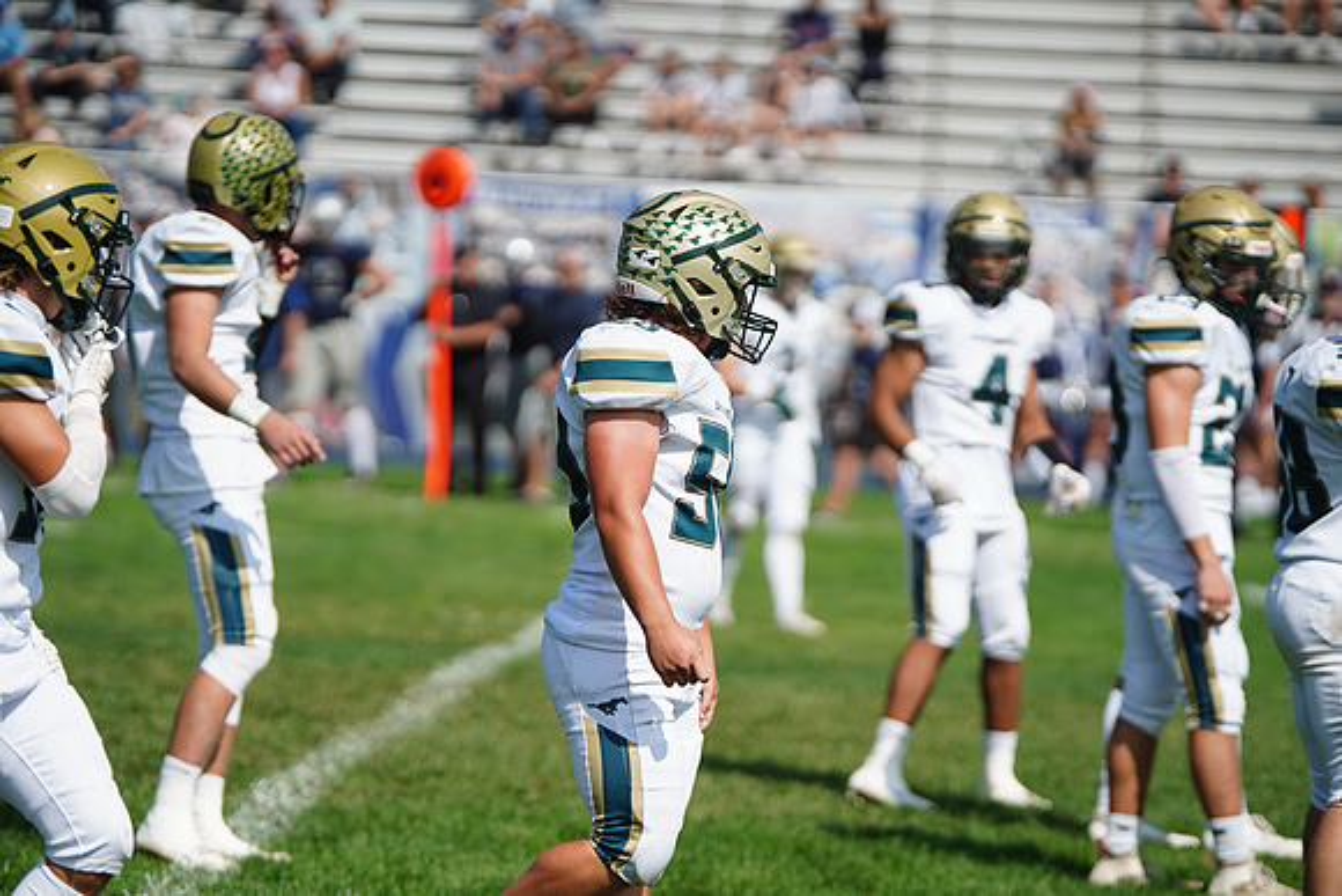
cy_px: 448
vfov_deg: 6.2
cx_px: 671
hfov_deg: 9.3
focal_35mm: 221
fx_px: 8240
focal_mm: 221
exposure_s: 1/8000
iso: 400
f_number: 2.8
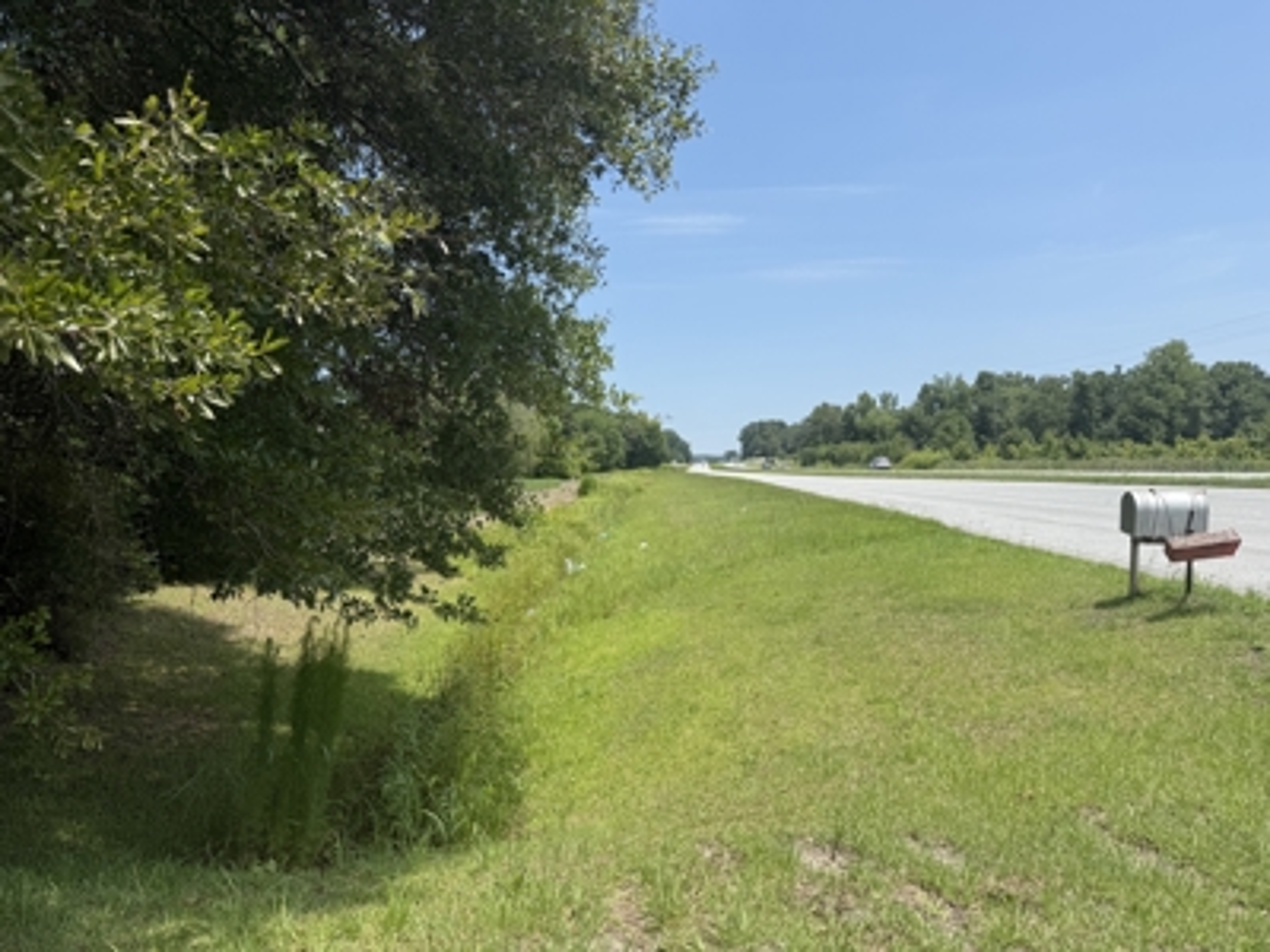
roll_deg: +1.3
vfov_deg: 56.8
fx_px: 881
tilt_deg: -0.1
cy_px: 476
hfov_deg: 71.6
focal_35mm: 24
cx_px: 635
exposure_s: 1/4167
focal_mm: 6.76
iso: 80
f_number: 1.78
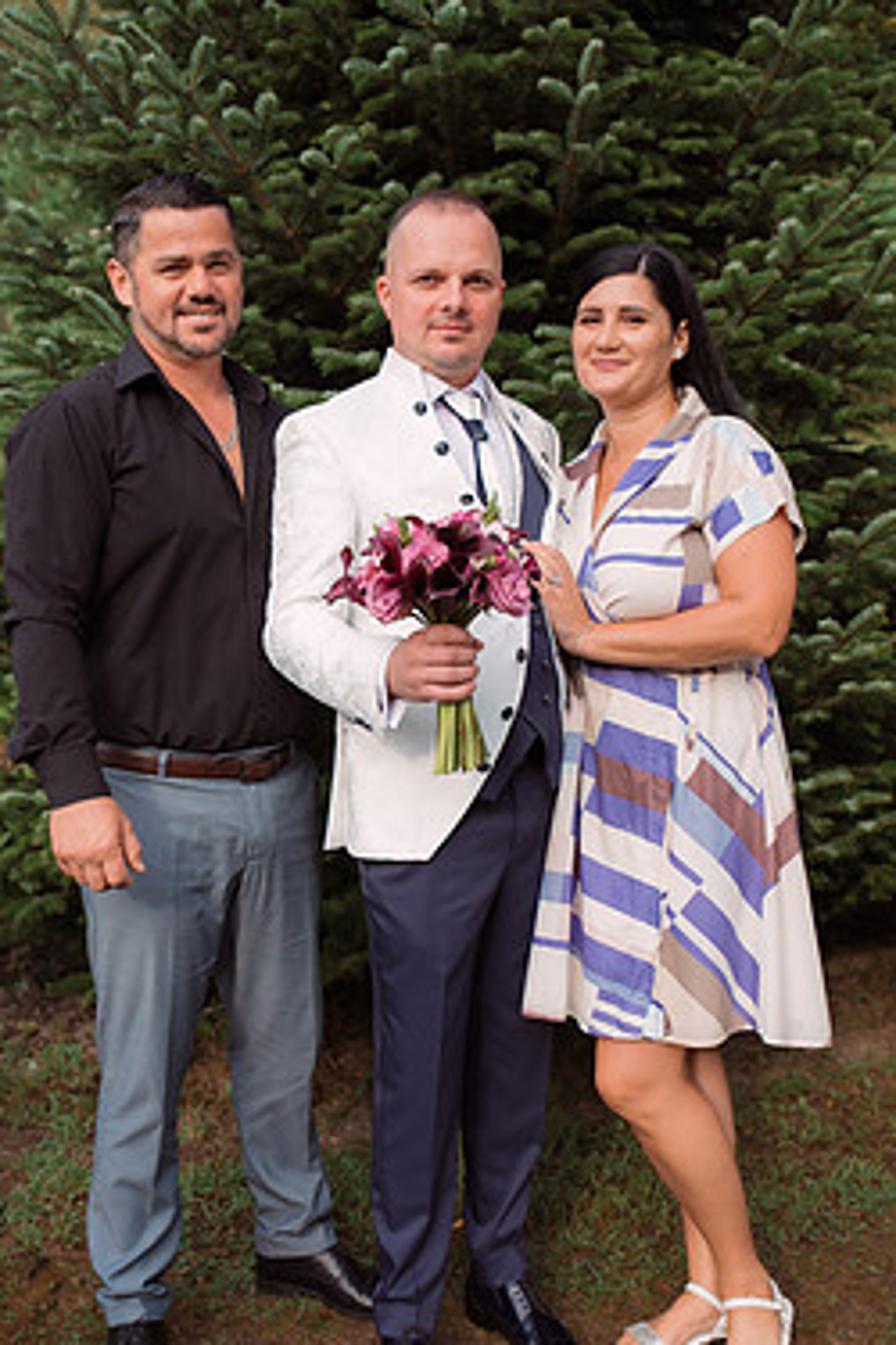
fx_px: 1568
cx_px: 419
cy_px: 789
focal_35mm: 42
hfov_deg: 31.9
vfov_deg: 46.2
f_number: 4
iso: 250
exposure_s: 1/640
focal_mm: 35
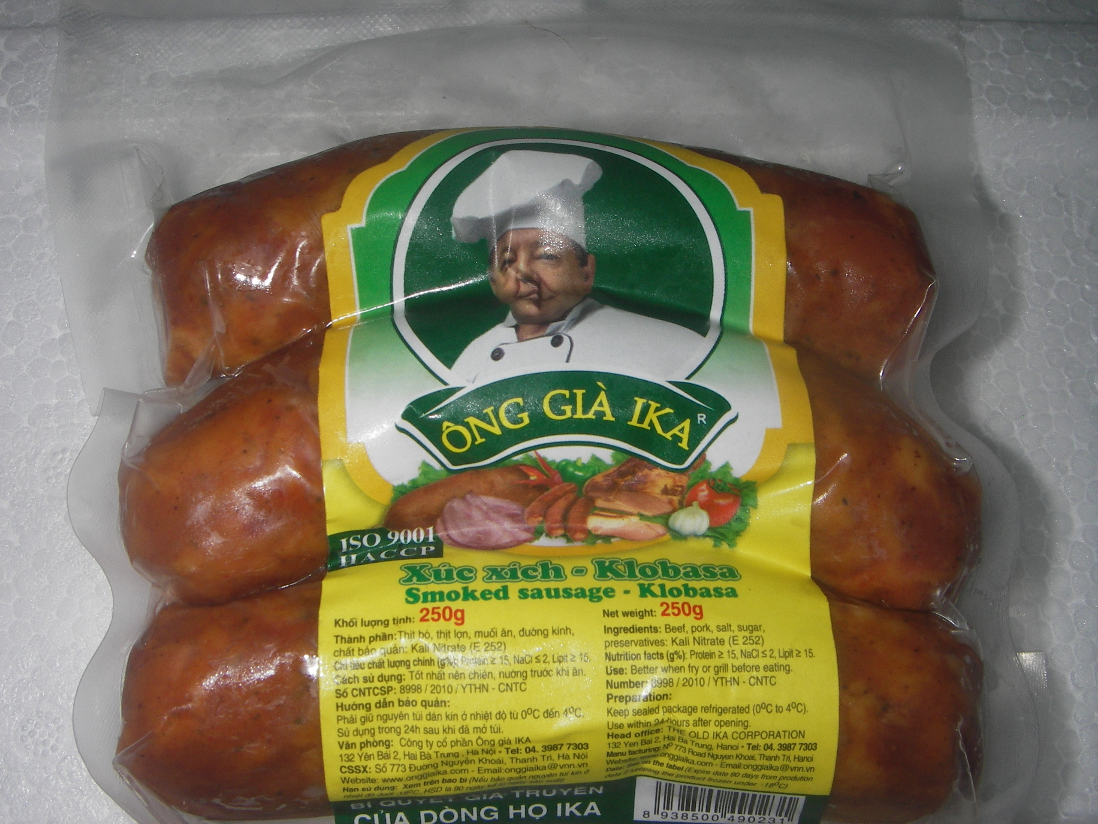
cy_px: 412
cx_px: 549
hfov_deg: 49.0
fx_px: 1205
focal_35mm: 38
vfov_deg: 37.7
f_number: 6.6
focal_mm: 6.3
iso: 50
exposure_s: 1/30
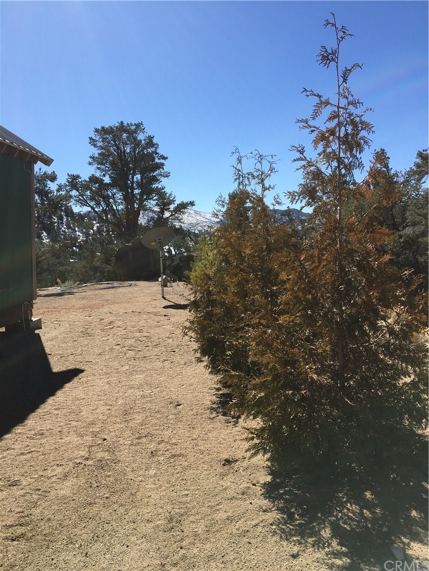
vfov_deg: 61.7
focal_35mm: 29
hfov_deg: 48.2
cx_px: 214
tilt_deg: -4.7
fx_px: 479
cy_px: 286
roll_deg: +3.5
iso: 25
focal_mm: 4.15
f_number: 2.2
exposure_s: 1/1789
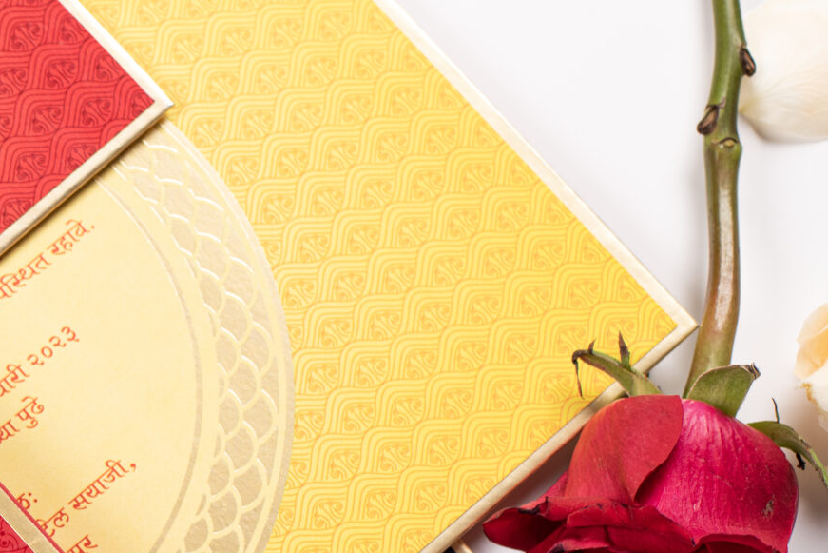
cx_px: -376
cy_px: 630
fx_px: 3381
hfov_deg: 13.3
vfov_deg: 9.2
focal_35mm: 147
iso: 100
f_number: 6.3
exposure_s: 1/160
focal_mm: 50
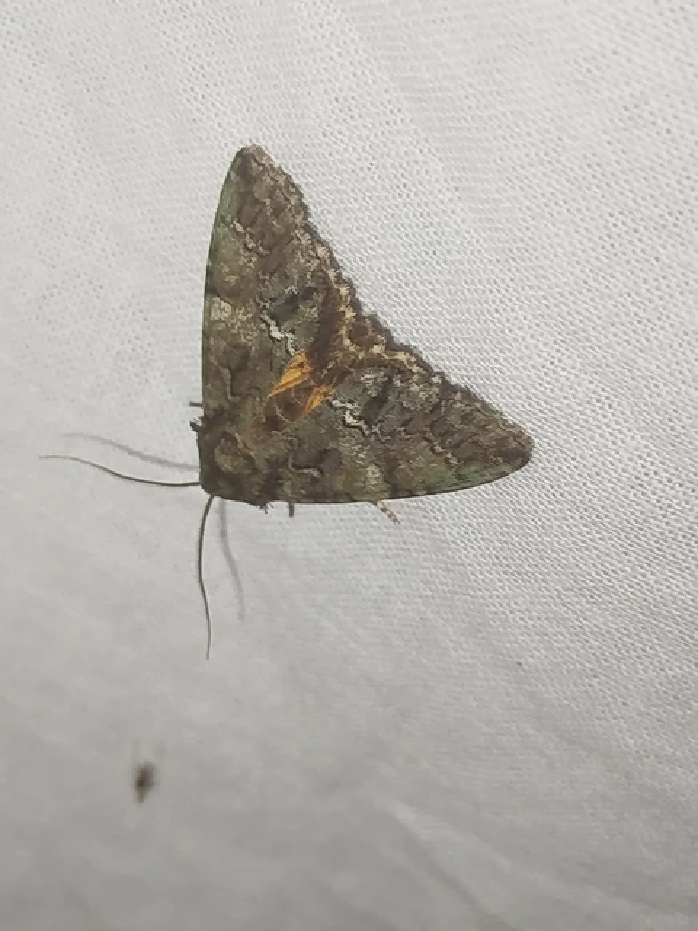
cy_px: 466
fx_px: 2124
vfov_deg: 24.7
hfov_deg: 18.7
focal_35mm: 79
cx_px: 349
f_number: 1.7
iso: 125
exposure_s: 1/50
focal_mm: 5.31
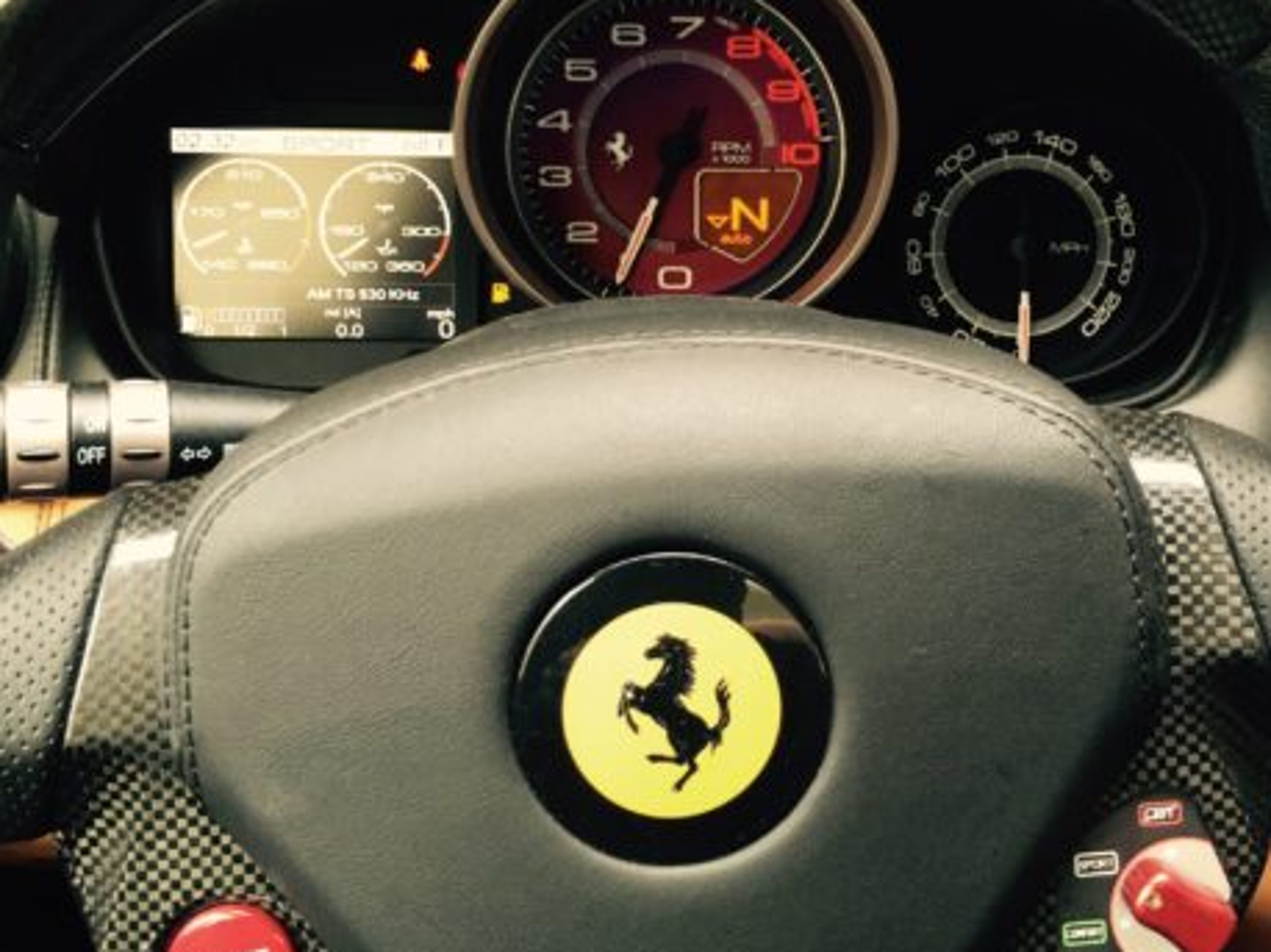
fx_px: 1395
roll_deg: +0.5
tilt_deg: -17.4
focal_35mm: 38
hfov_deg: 48.8
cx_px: 738
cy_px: 352
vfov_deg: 37.4
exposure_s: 1/30
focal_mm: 4.15
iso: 50
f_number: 2.2
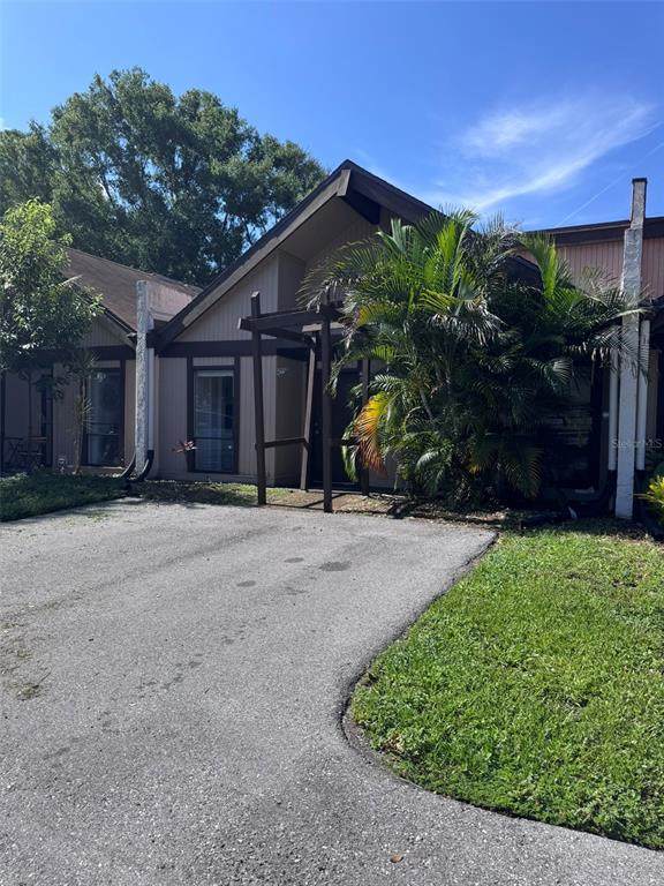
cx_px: 332
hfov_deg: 56.8
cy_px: 443
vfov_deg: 71.6
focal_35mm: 24
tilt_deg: -2.1
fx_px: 614
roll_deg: -0.3
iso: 80
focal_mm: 6.76
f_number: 1.78
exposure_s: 1/2959
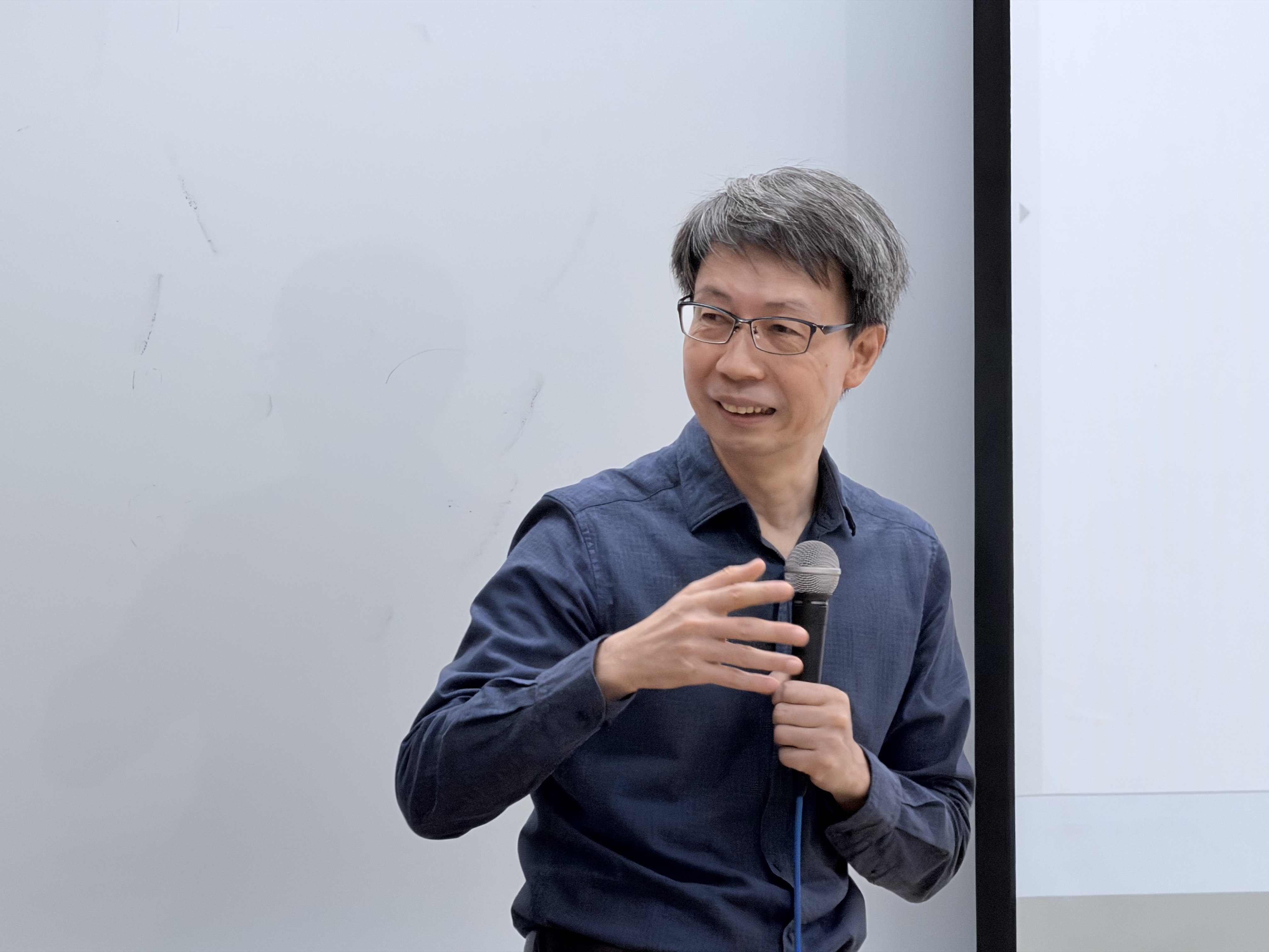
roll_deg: +0.5
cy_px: 476
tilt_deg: -0.1
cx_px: 634
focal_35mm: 200
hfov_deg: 9.9
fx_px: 7332
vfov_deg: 7.4
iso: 160
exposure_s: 1/120
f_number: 2.8
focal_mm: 16.89
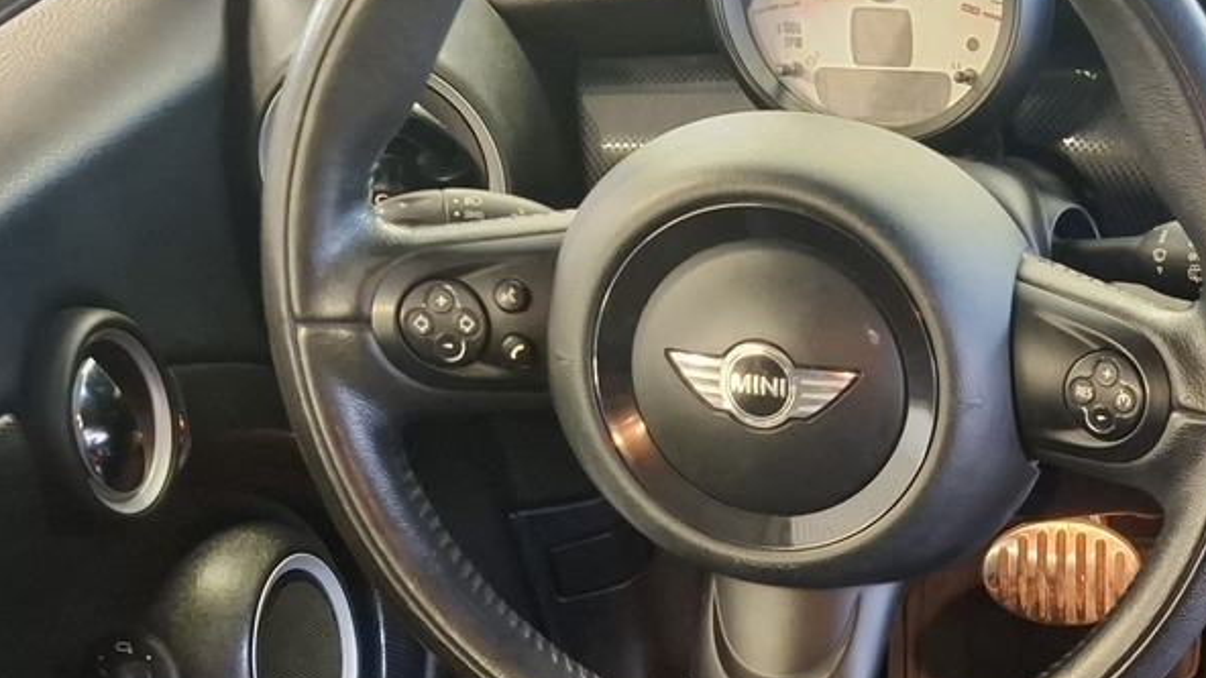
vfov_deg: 18.5
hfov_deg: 31.5
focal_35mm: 61
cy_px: 857
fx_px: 1951
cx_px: 1235
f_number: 1.8
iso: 800
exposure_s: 1/20
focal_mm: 5.54
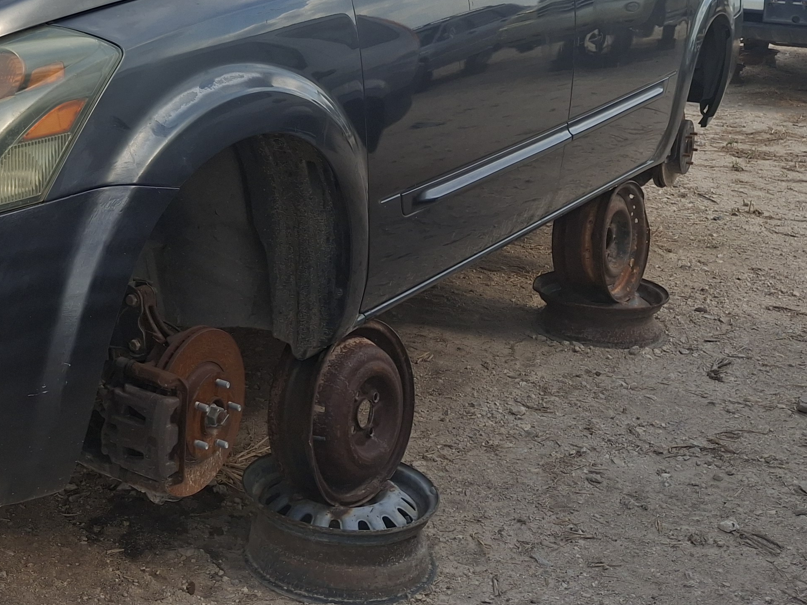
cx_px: 94
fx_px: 1235
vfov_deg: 26.3
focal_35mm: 53
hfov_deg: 34.3
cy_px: 23
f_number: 1.8
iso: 32
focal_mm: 4.69
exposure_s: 1/1548
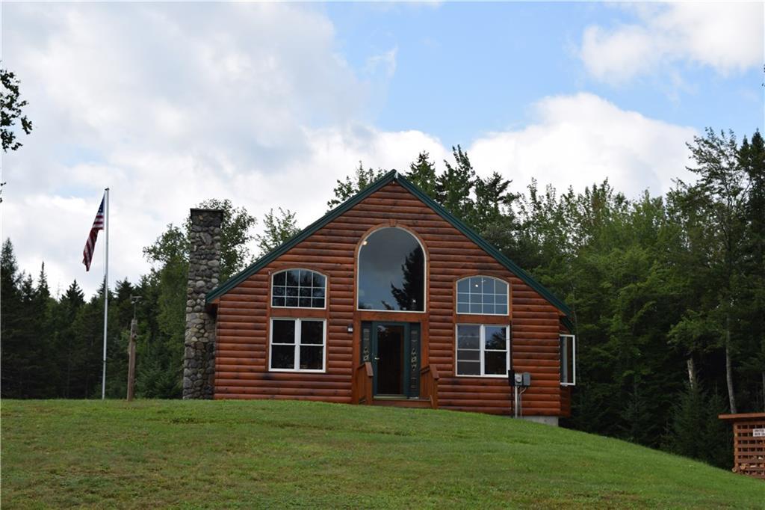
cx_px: 382
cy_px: 255
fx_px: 1211
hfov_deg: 35.1
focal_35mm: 57
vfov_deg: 23.8
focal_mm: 38
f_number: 9
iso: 100
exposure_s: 1/200
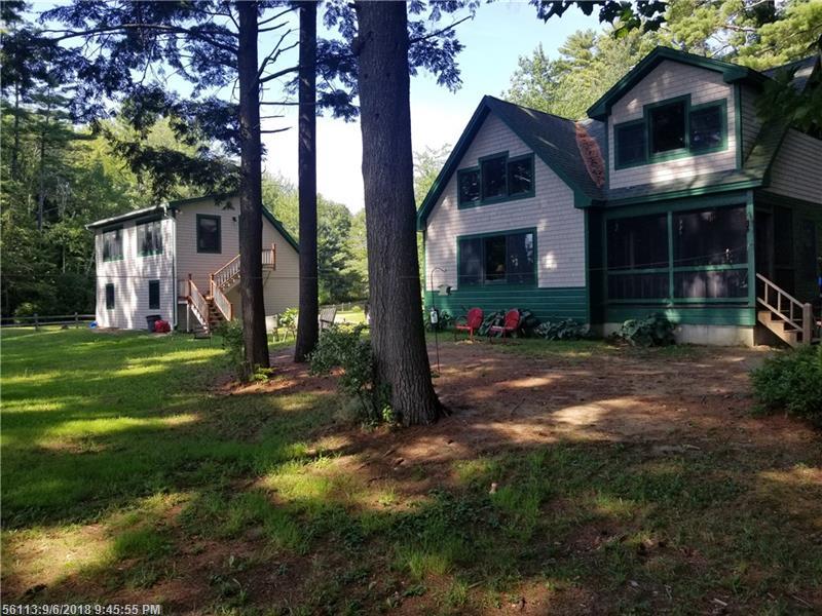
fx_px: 617
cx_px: 411
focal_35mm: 26
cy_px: 308
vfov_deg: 53.1
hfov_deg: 67.3
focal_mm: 4.25
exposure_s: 1/546
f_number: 1.7
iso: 50
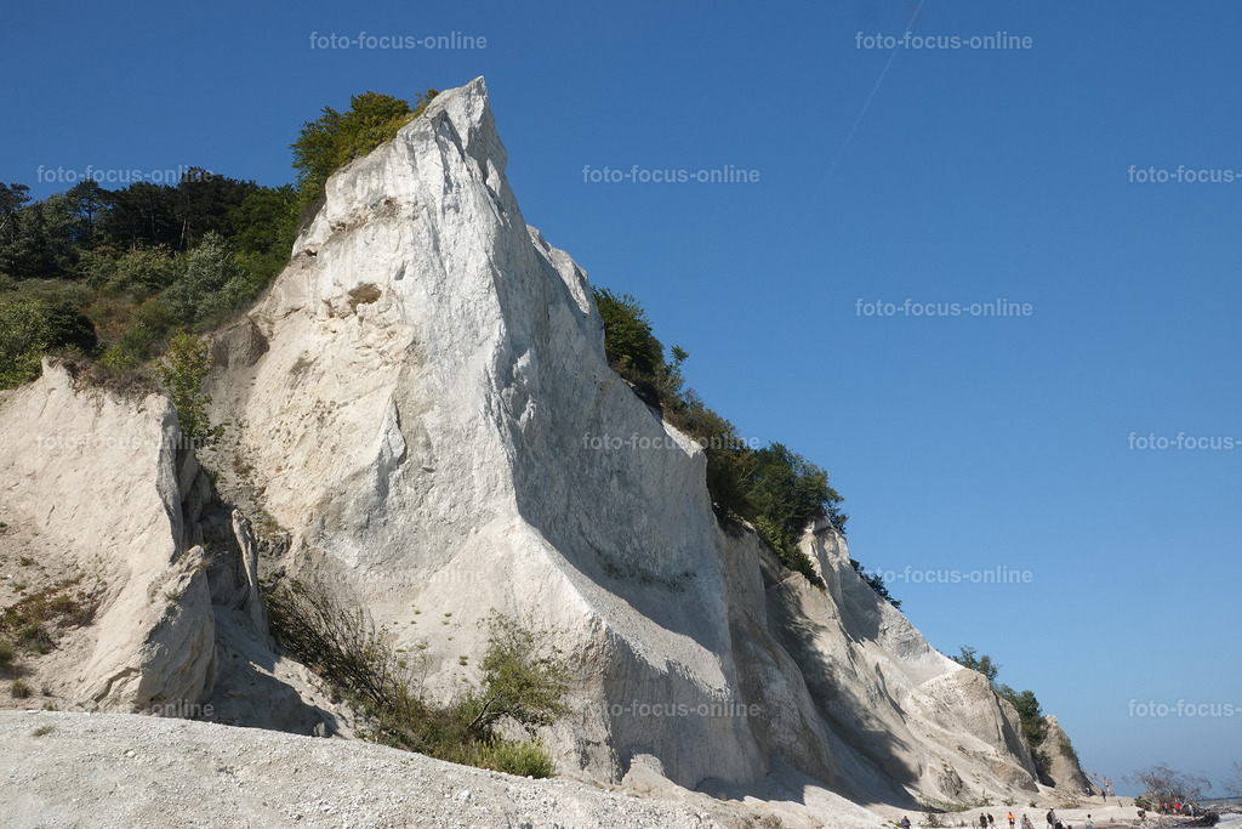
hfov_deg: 57.2
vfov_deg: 40.0
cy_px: 414
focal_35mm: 33
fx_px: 1139
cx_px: 621
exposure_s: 1/25
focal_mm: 12.04
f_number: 16
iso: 64
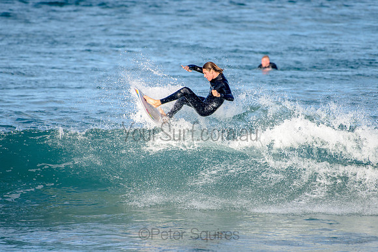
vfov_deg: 2.2
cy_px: 123
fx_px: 6441
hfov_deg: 3.4
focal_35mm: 613
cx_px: 194
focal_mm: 500
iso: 280
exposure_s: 1/2000
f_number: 5.6
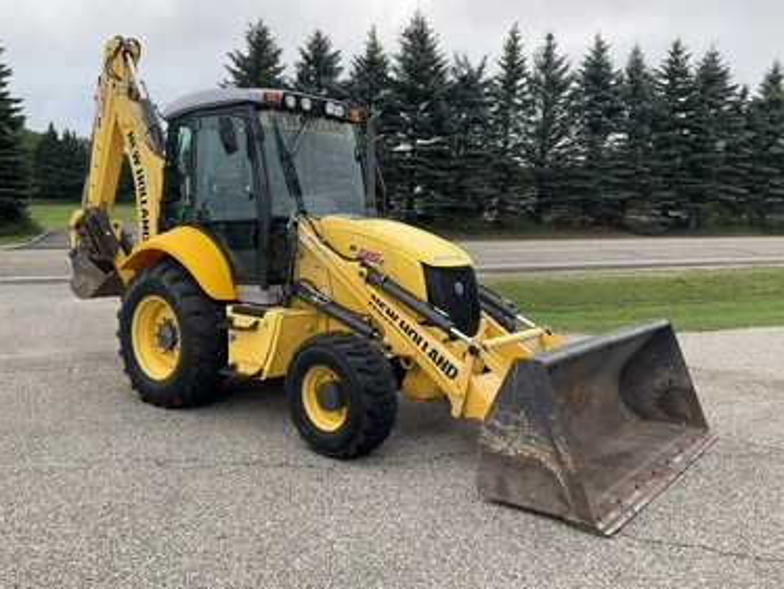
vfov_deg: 45.5
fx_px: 703
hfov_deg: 58.3
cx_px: 367
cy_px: 281
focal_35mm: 31
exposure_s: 1/465
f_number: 1.8
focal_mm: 3
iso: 25
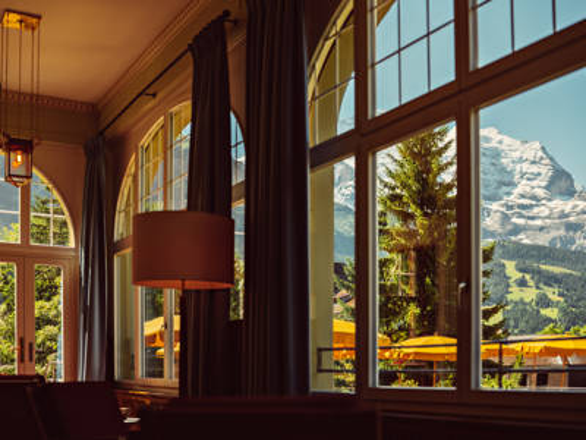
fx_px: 745
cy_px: 220
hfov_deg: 42.9
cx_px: 293
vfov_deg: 32.9
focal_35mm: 44
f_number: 2.8
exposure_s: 1/800
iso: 80
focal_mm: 55
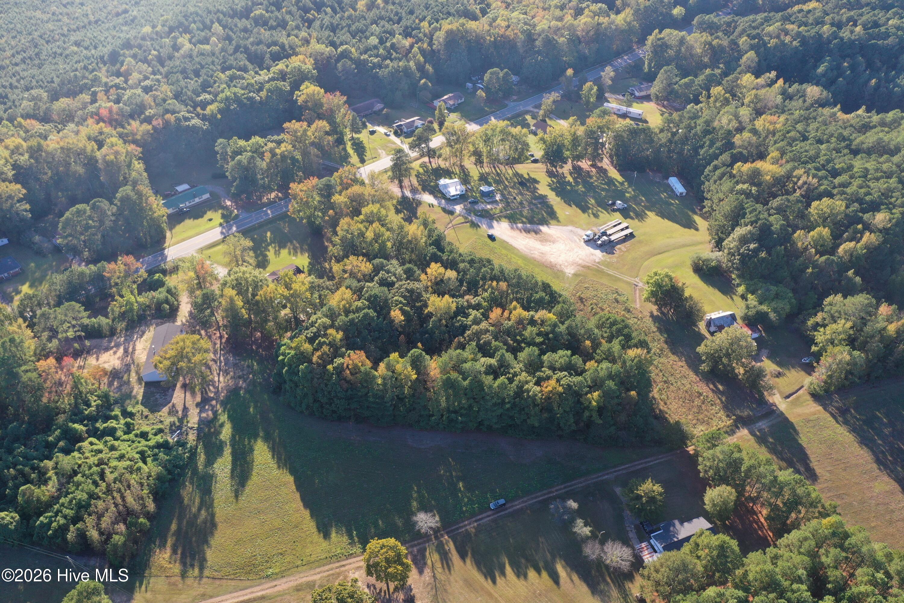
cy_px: 302
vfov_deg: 46.4
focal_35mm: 28
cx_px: 452
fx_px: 703
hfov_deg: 65.5
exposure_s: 1/160
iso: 100
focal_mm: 10.26
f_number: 4.5
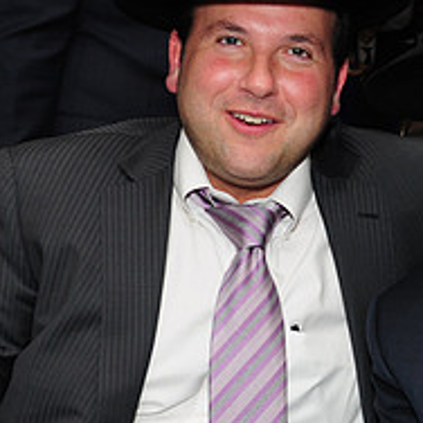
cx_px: 508
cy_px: 285
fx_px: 1742
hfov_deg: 13.5
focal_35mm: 126
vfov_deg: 13.8
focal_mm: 32
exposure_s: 1/60
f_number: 5
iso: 500
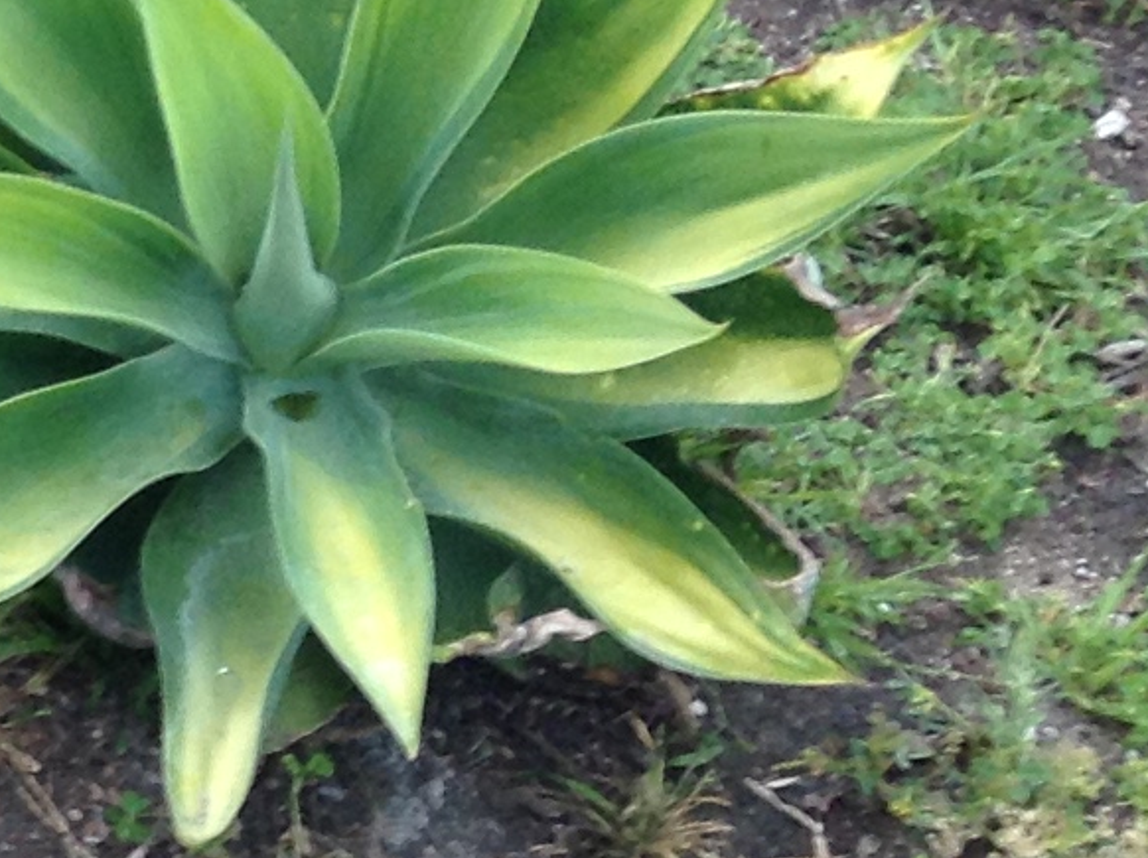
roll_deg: +0.6
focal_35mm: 147
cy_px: 221
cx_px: -1002
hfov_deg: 12.2
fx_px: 4869
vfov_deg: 10.1
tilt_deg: -21.3
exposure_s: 1/24
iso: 40
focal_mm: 3.3
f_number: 2.4
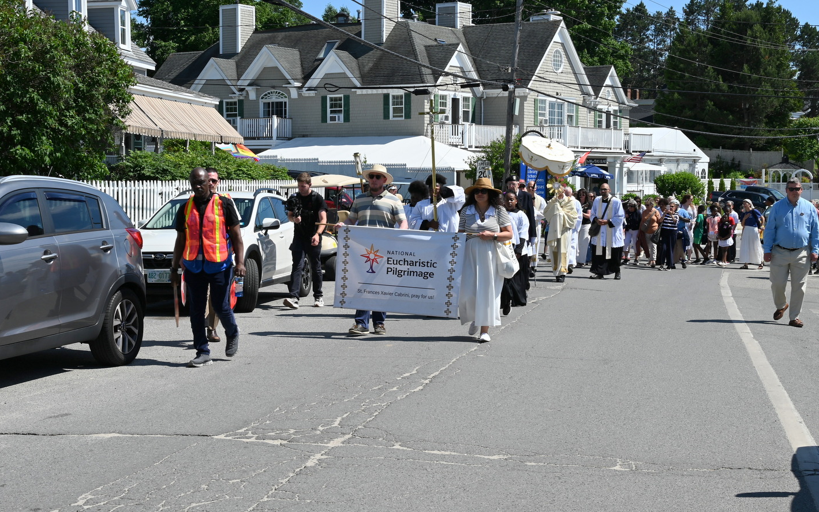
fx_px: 1027
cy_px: 216
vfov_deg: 28.0
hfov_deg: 43.5
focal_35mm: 46
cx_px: 431
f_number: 13
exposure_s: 1/125
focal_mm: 40
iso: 100
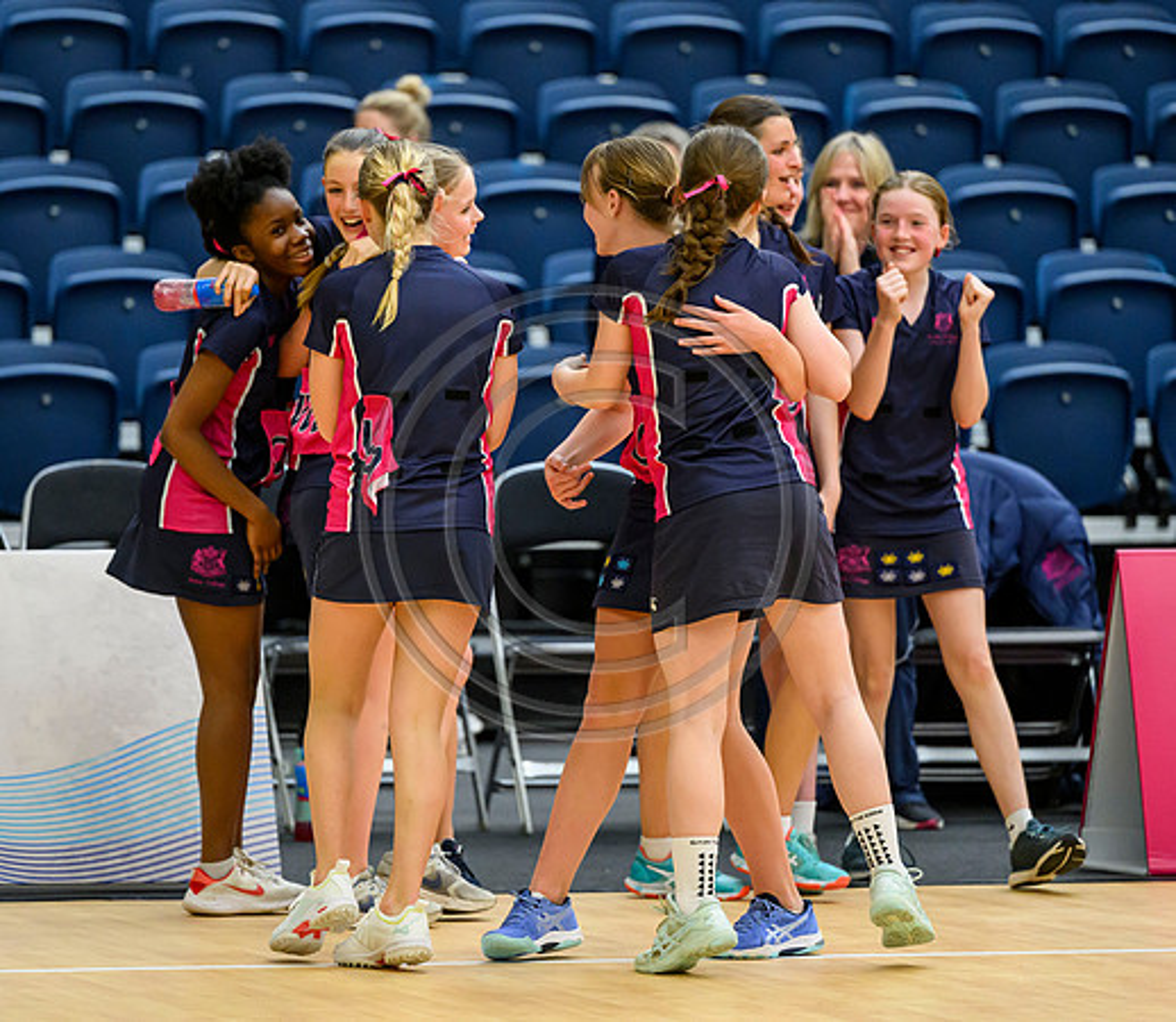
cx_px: 537
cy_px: 417
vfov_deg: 5.8
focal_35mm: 280
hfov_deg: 6.7
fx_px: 10087
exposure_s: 1/800
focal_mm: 200
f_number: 2.8
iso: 4000
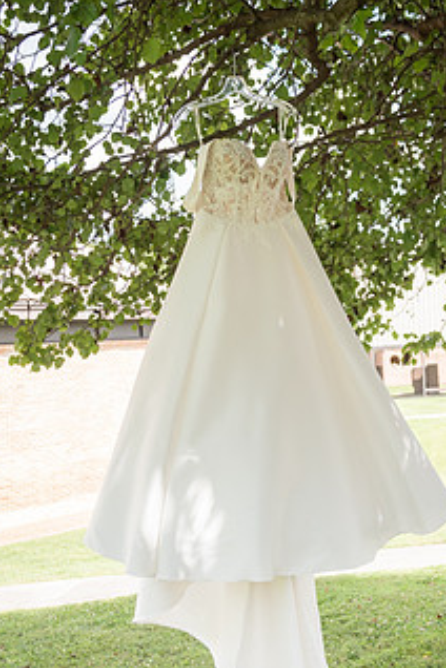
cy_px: 399
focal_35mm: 51
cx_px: 267
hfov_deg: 26.4
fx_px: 948
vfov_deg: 38.7
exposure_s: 1/4000
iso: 1400
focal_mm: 36
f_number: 4
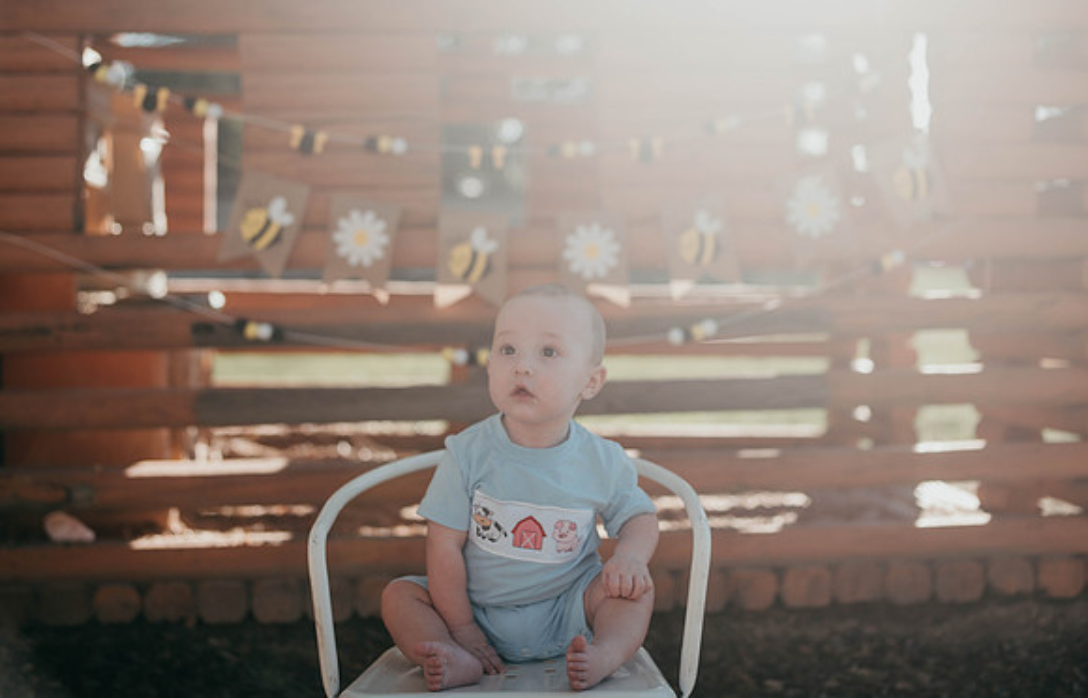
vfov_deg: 28.1
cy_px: 244
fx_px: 1389
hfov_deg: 42.8
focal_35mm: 47
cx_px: 543
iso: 64
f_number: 1.6
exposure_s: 1/1250
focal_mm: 35
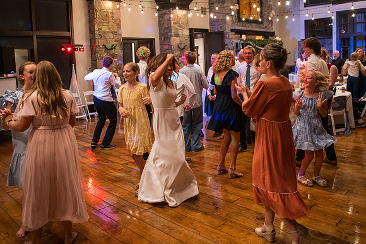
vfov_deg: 43.0
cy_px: 91
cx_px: 189
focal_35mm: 30
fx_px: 306
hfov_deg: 61.7
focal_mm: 24
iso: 6400
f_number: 2.8
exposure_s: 1/200
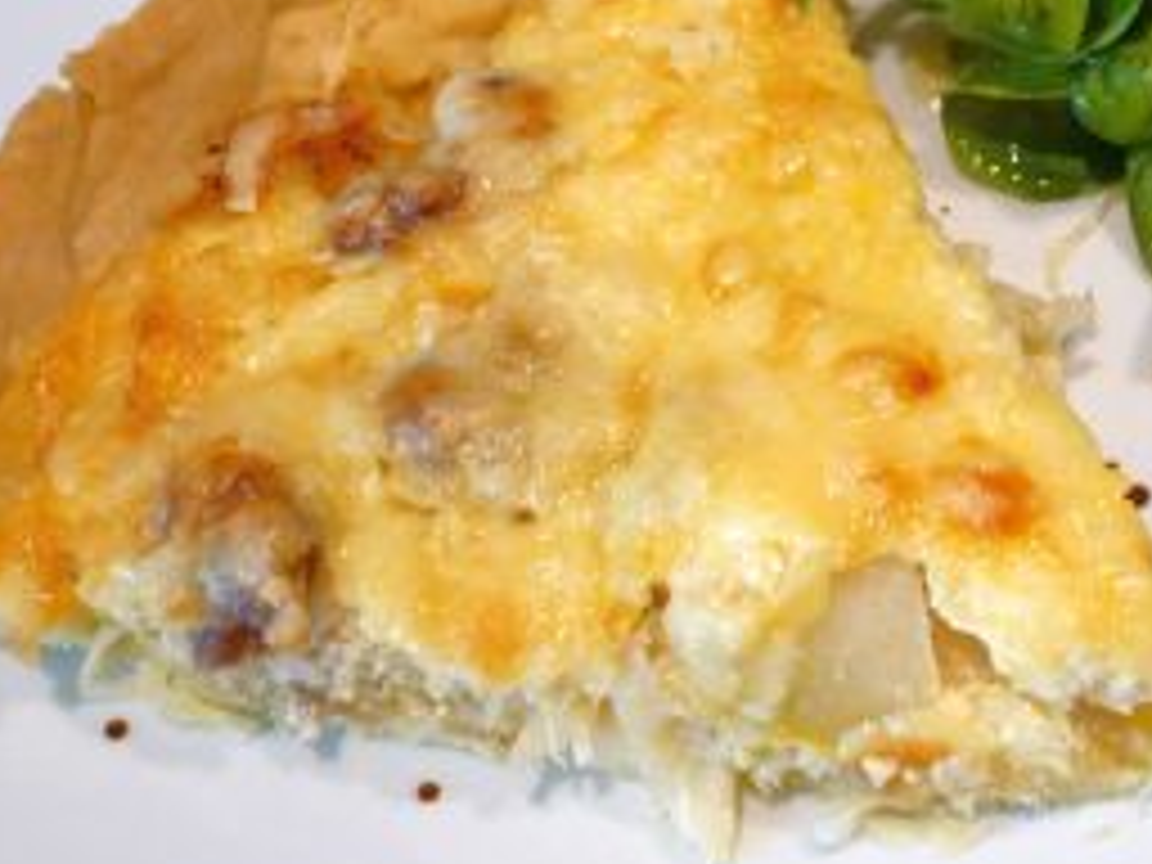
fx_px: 2097
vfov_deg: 23.0
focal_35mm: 63
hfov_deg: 30.3
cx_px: 844
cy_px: 198
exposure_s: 1/30
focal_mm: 5.8
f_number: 2.8
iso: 125
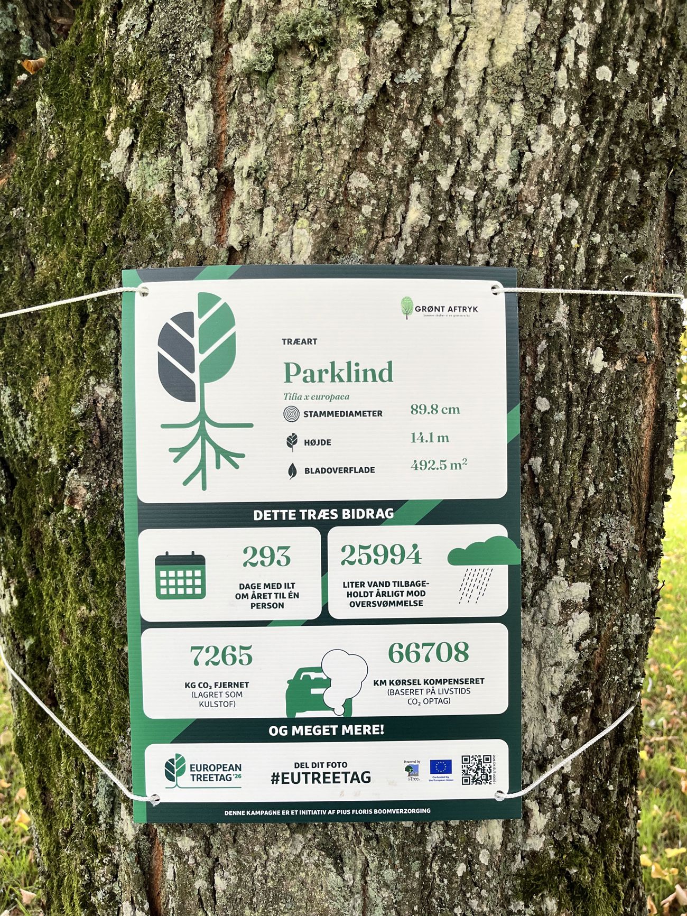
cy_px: 458
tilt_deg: -6.5
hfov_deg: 53.1
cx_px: 344
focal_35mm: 26
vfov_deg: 67.3
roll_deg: -0.3
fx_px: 688
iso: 100
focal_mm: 5.1
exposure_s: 1/122
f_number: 1.6
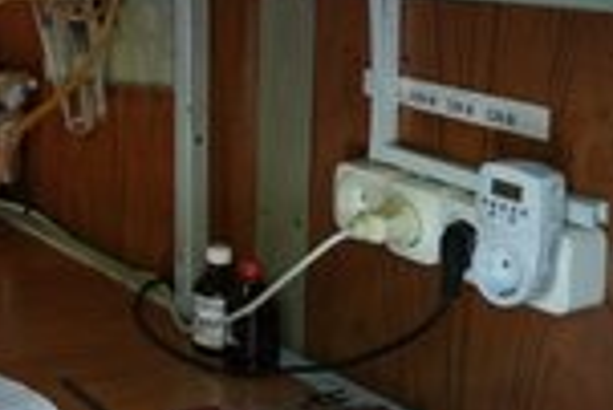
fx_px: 1261
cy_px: 43
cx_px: -171
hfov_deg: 24.2
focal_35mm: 74
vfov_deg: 18.2
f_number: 4
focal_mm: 28
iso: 1000
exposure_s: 1/160
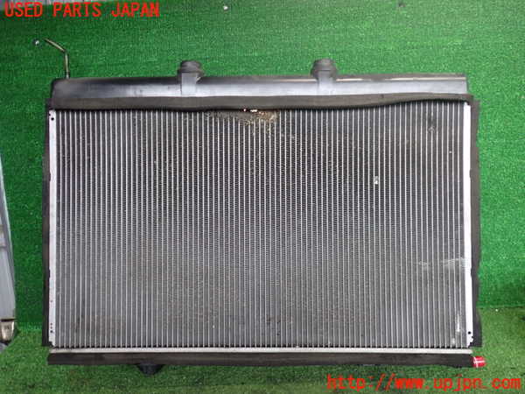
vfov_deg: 46.8
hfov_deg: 60.0
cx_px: 262
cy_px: 197
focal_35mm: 30
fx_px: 455
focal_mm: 5.4
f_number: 2.3
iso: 200
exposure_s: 1/40
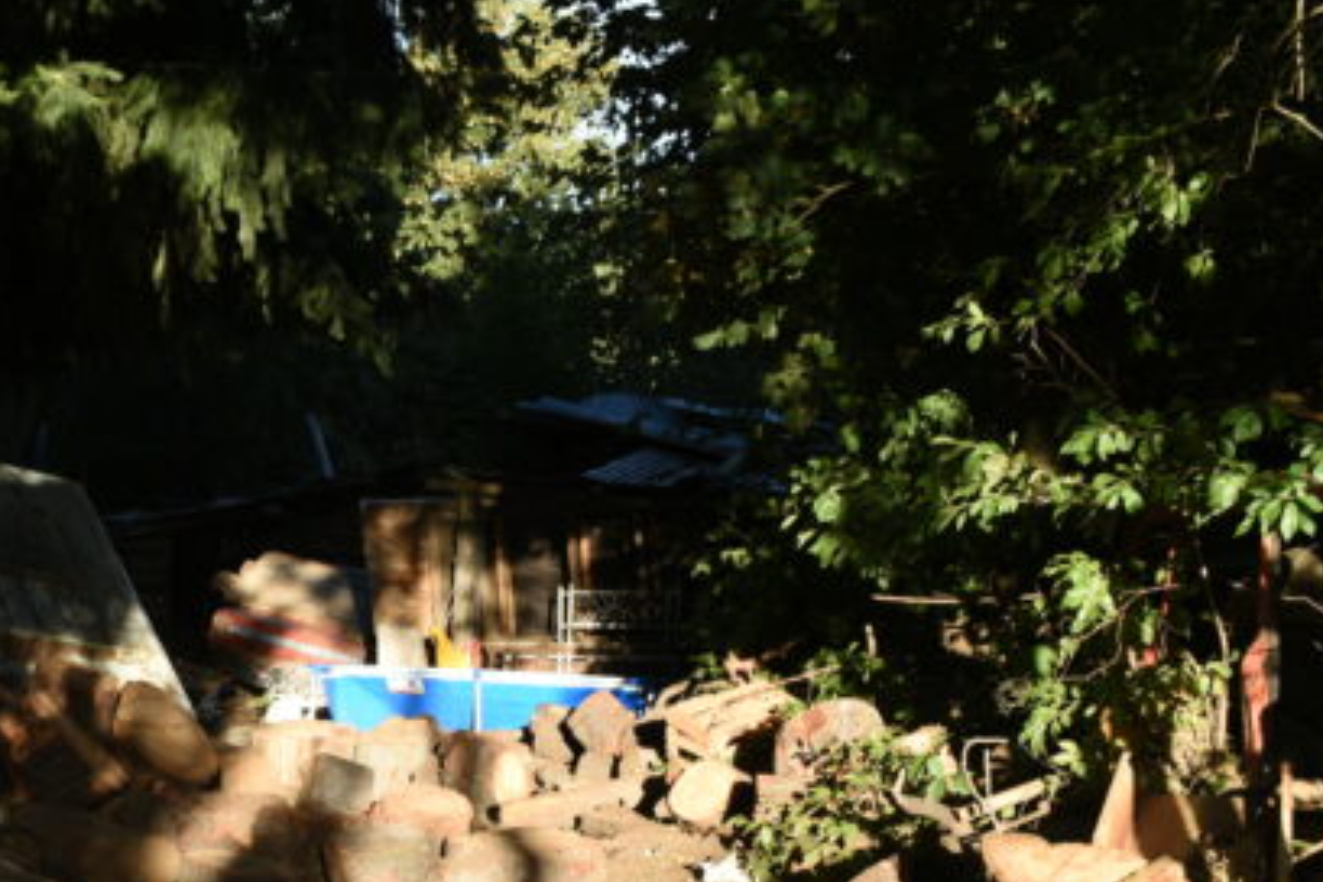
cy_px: 798
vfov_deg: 20.5
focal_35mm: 65
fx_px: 2386
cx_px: 347
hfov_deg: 30.5
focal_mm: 23
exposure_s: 1/125
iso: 100
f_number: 6.3
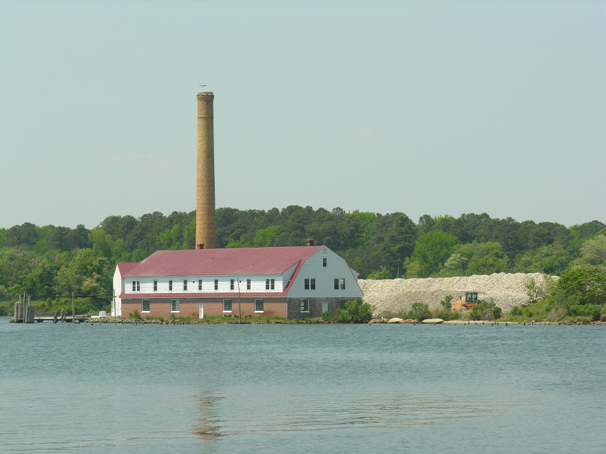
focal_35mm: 157
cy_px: 227
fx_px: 2748
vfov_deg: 9.5
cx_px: 303
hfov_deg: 12.6
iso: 50
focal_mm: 40
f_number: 6.9
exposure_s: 1/212
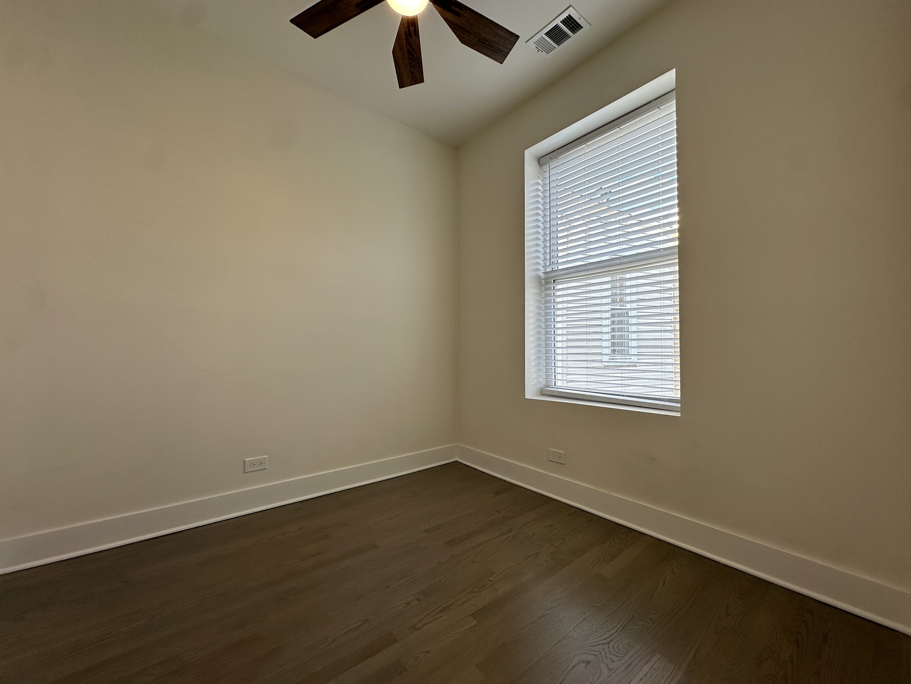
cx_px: 456
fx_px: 368
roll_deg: +0.3
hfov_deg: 102.1
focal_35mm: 14
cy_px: 342
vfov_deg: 85.7
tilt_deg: +0.8
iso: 40
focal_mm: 2.22
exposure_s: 1/143
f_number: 2.2
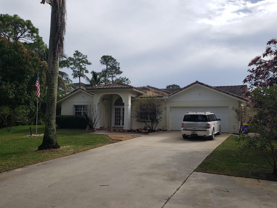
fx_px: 232
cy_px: 111
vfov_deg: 48.2
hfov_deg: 61.7
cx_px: 142
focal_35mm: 29
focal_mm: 4.3
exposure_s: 1/1814
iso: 50
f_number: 2.4
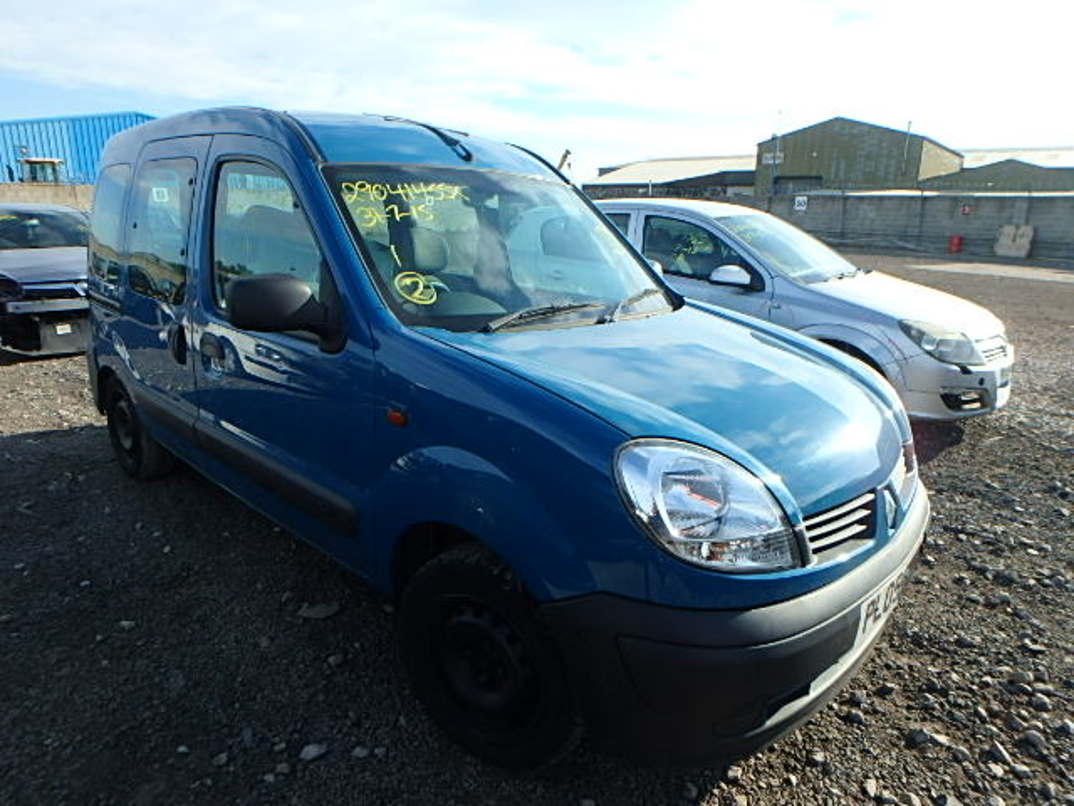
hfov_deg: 79.0
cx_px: 537
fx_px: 652
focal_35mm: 21
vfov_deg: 63.4
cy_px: 403
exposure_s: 1/640
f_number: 3.5
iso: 125
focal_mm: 3.7
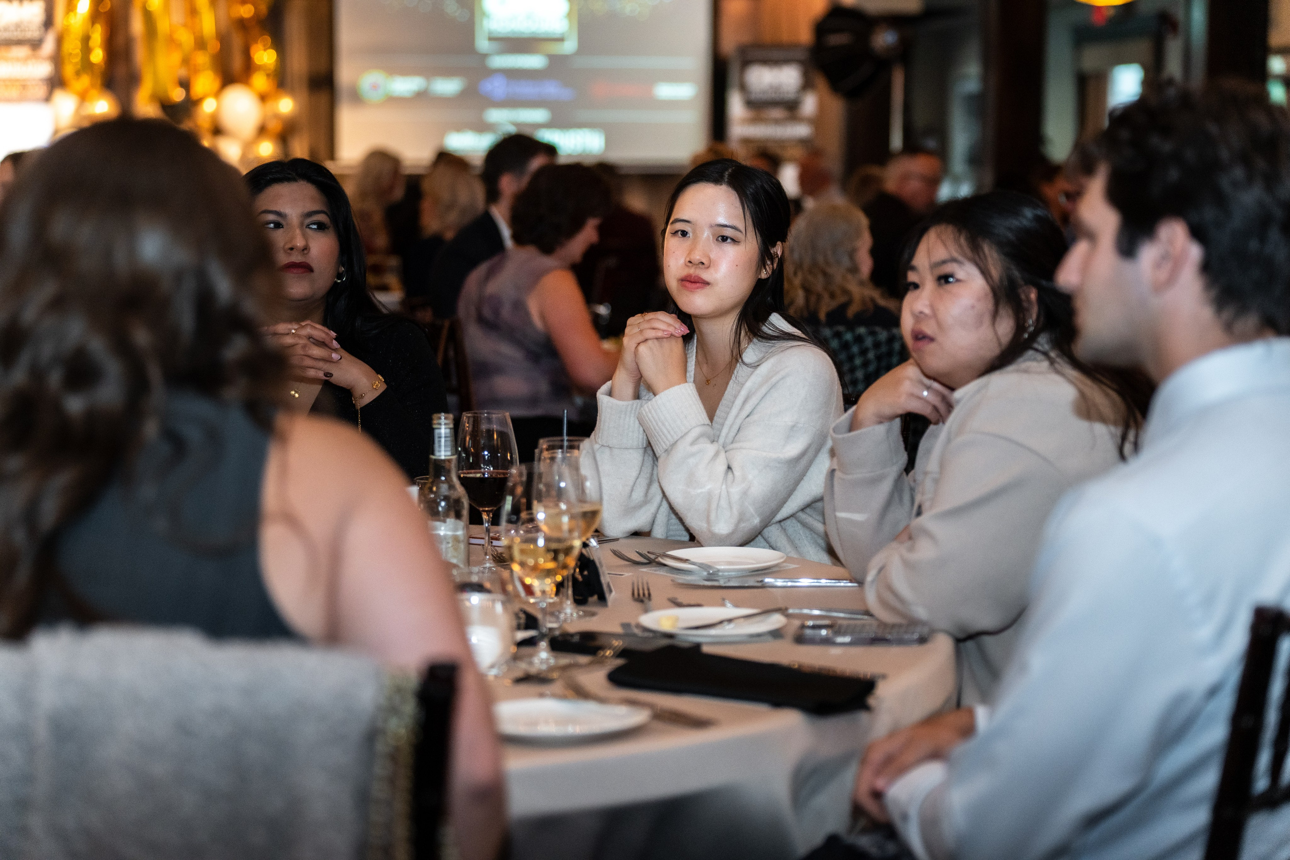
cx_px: 645
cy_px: 430
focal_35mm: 69
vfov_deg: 19.7
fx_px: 2472
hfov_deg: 29.2
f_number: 2.5
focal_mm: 69
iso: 3200
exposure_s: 1/200
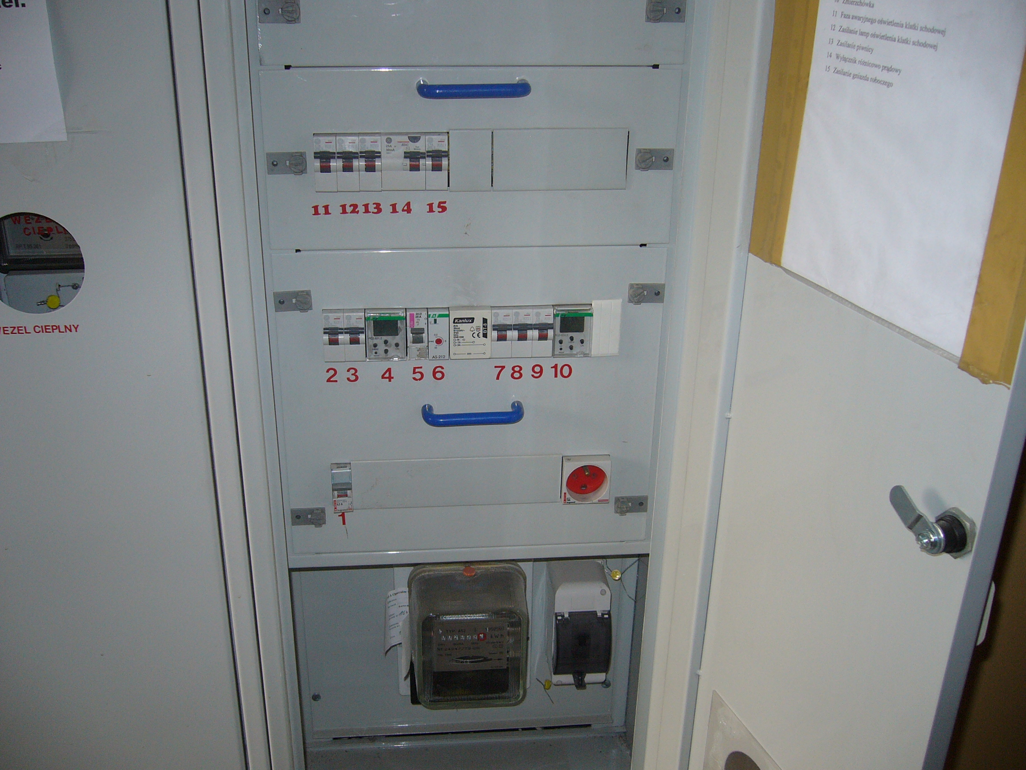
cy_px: 385
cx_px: 513
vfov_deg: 40.7
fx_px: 1037
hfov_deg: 52.6
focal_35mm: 35
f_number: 2.8
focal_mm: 5.8
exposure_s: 1/60
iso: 100
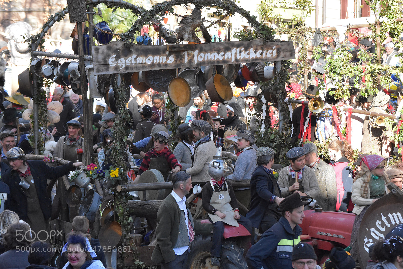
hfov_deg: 11.0
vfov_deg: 7.3
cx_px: 202
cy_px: 134
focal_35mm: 188
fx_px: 2098
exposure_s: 1/2000
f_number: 8
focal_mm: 125
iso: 4000
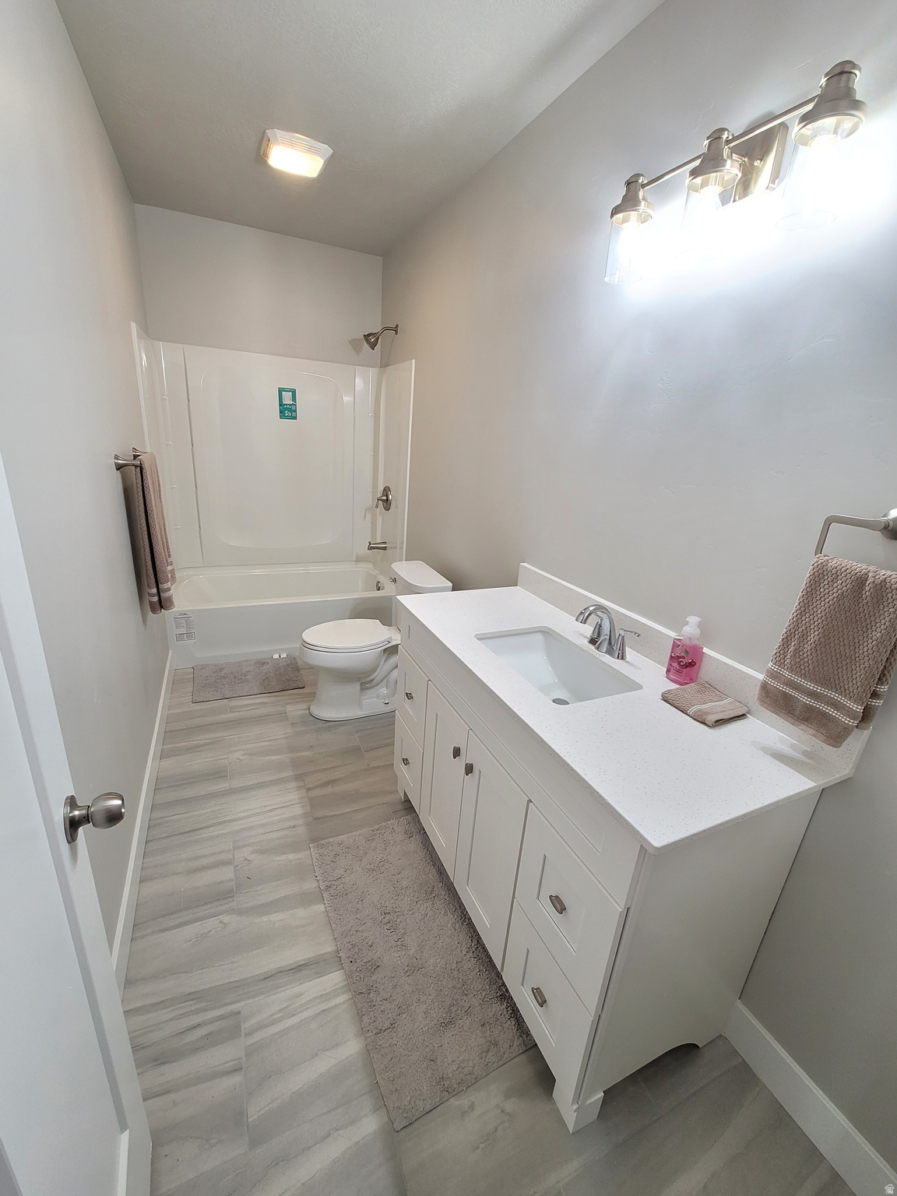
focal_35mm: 13
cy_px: 598
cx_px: 448
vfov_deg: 106.2
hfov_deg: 89.9
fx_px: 449
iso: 250
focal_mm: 2.2
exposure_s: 1/60
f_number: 2.2
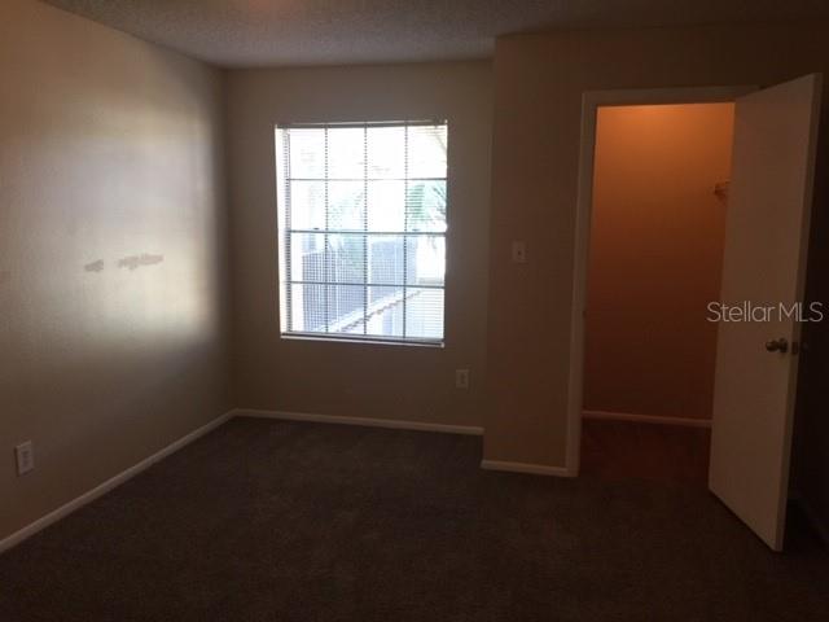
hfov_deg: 61.7
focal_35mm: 29
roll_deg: -1.0
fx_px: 695
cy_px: 311
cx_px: 414
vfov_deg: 48.2
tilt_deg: -8.5
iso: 50
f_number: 2.2
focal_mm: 4.15
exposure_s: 1/30
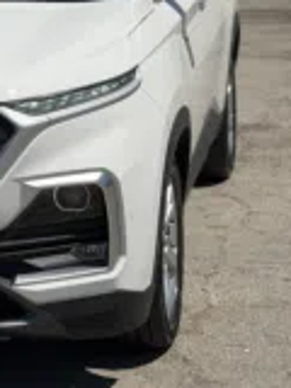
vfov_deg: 16.1
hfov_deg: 12.1
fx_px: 1345
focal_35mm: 120
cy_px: 12
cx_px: -65
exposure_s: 1/11364
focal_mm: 6.76
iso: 80
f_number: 1.78
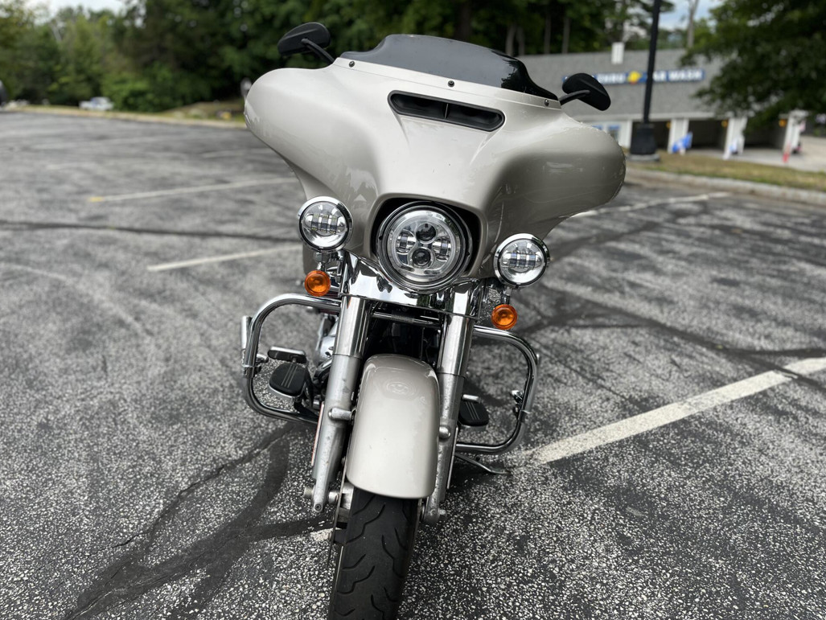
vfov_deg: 51.4
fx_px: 644
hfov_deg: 65.3
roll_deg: +2.3
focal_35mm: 27
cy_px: 315
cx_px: 403
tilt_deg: -21.2
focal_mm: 5.1
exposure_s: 1/920
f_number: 1.6
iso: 50
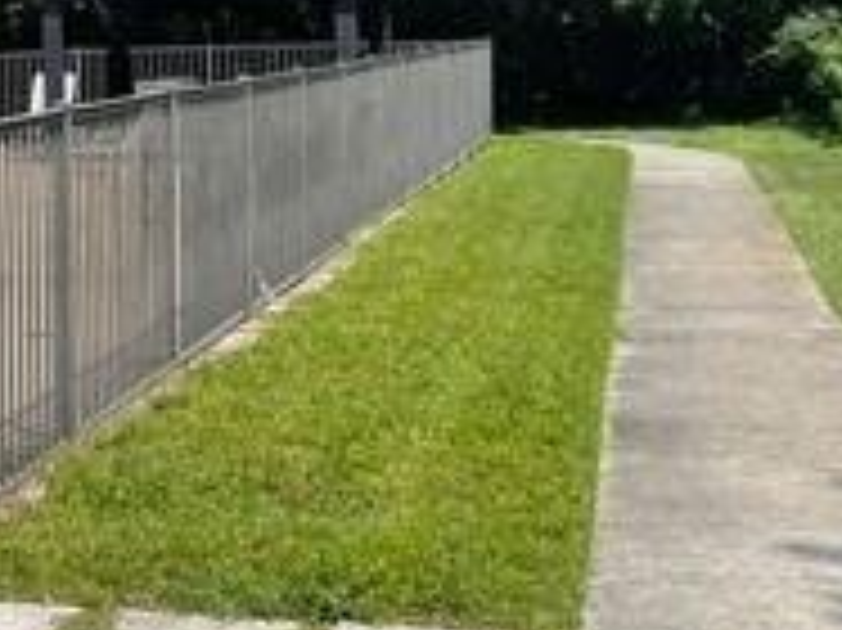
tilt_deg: -2.4
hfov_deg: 21.3
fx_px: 2163
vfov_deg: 16.5
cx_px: 23
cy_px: 122
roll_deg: +1.0
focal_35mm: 89
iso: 32
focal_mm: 5.1
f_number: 1.6
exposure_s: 1/3344
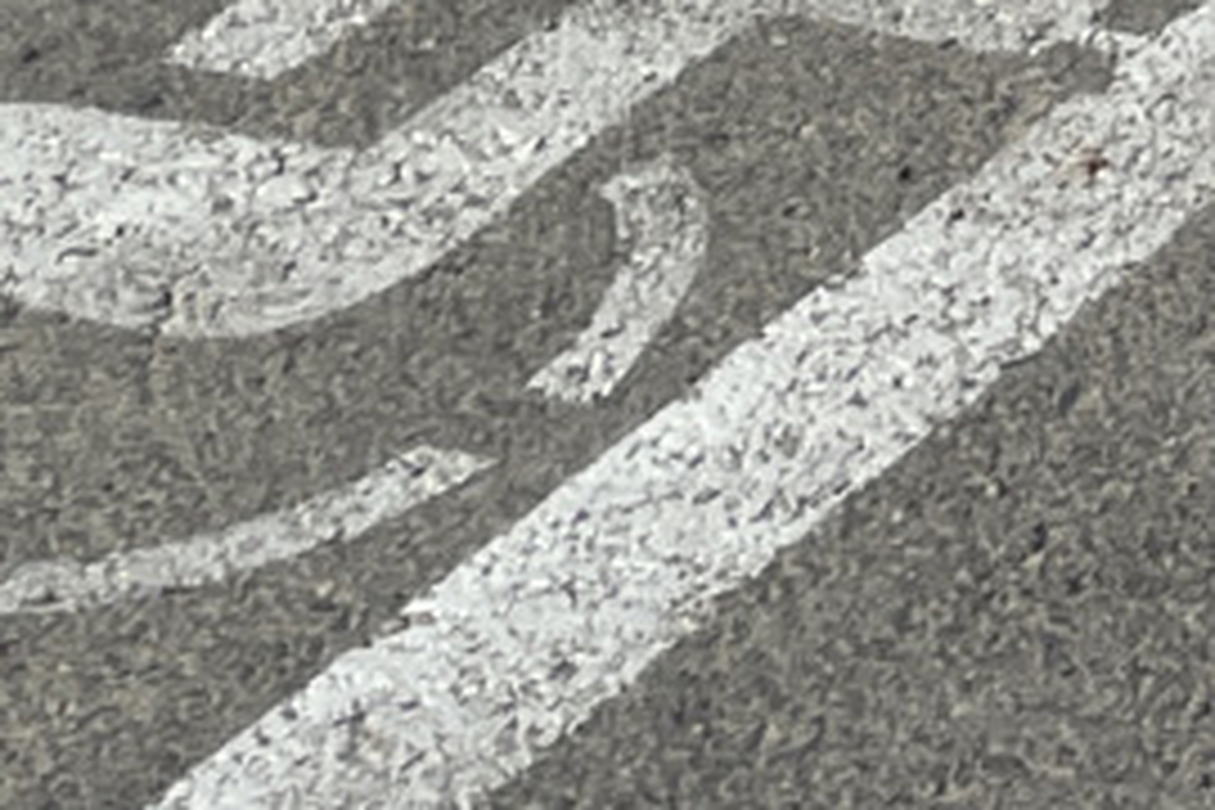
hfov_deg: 9.2
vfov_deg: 6.2
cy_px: -1886
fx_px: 6749
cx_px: 2961
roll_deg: +4.3
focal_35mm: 200
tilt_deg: -13.9
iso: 32
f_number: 1.6
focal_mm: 4.2
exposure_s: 1/121
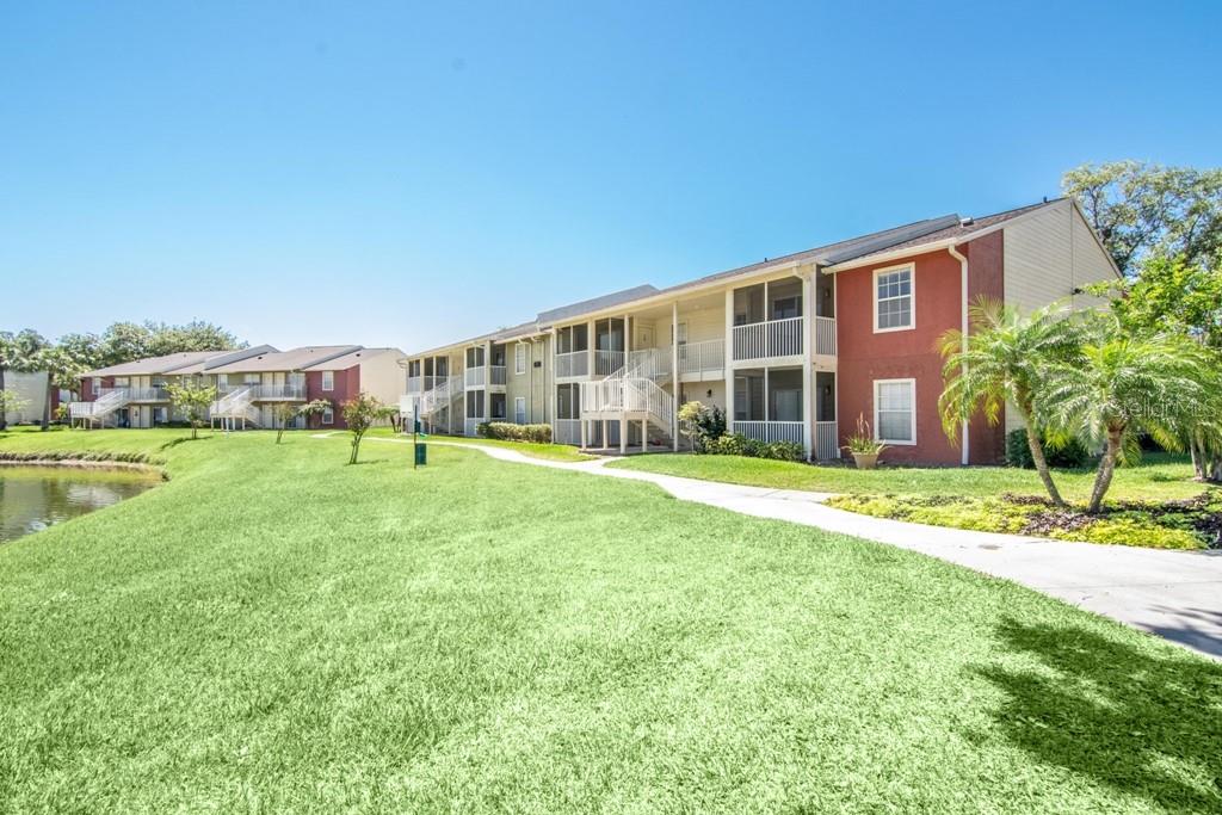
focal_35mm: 16
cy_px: 408
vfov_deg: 72.1
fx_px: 560
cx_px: 611
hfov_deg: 95.0
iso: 640
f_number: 16
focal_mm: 11
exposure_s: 1/200
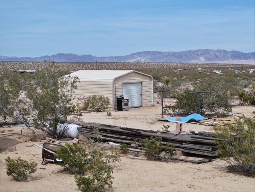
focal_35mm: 70
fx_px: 516
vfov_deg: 21.0
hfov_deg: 27.8
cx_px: 128
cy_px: 96
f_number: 2.8
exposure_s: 1/1600
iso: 100
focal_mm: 19.35
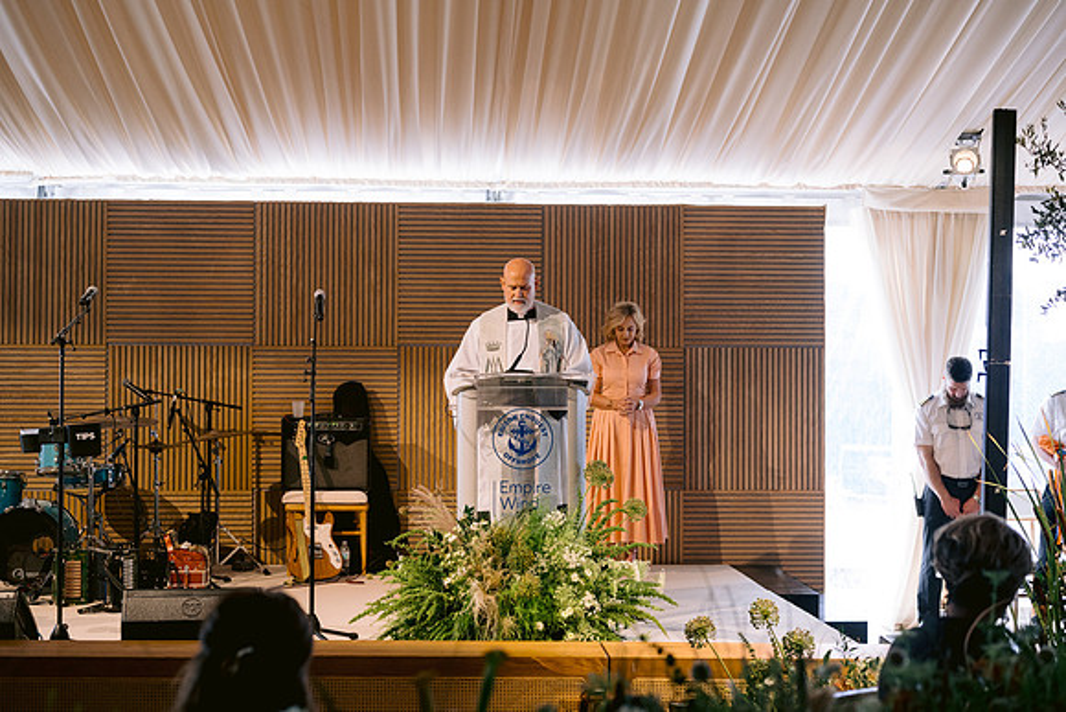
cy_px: 356
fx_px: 1481
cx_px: 533
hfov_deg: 39.6
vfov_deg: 27.0
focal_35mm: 50
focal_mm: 50
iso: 800
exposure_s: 1/160
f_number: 2.8
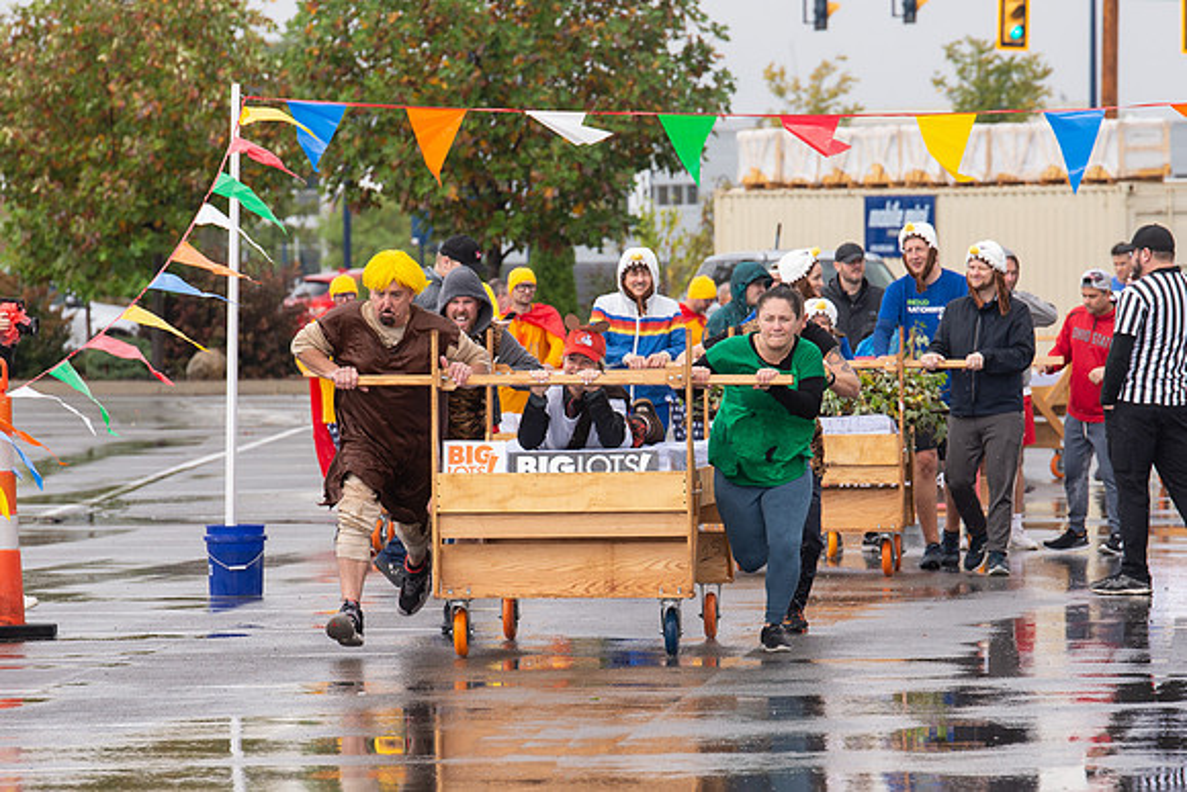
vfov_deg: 4.7
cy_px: 570
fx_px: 9683
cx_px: 595
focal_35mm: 294
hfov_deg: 7.0
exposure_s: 1/400
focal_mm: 200
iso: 400
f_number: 7.1
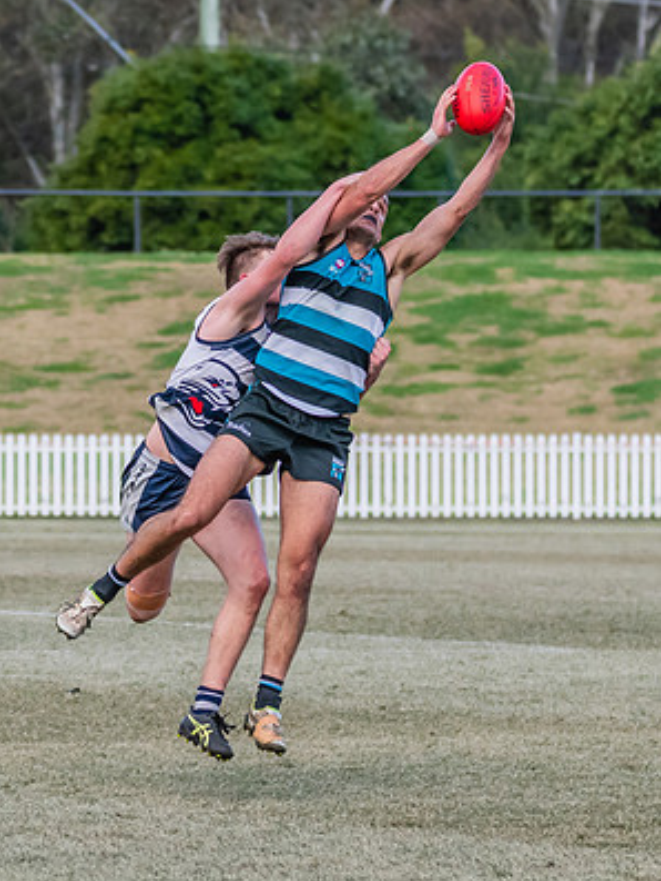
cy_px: 385
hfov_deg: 3.0
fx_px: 12520
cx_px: 382
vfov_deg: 4.0
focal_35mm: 492
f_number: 5
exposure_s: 1/2000
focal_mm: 180
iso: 1250
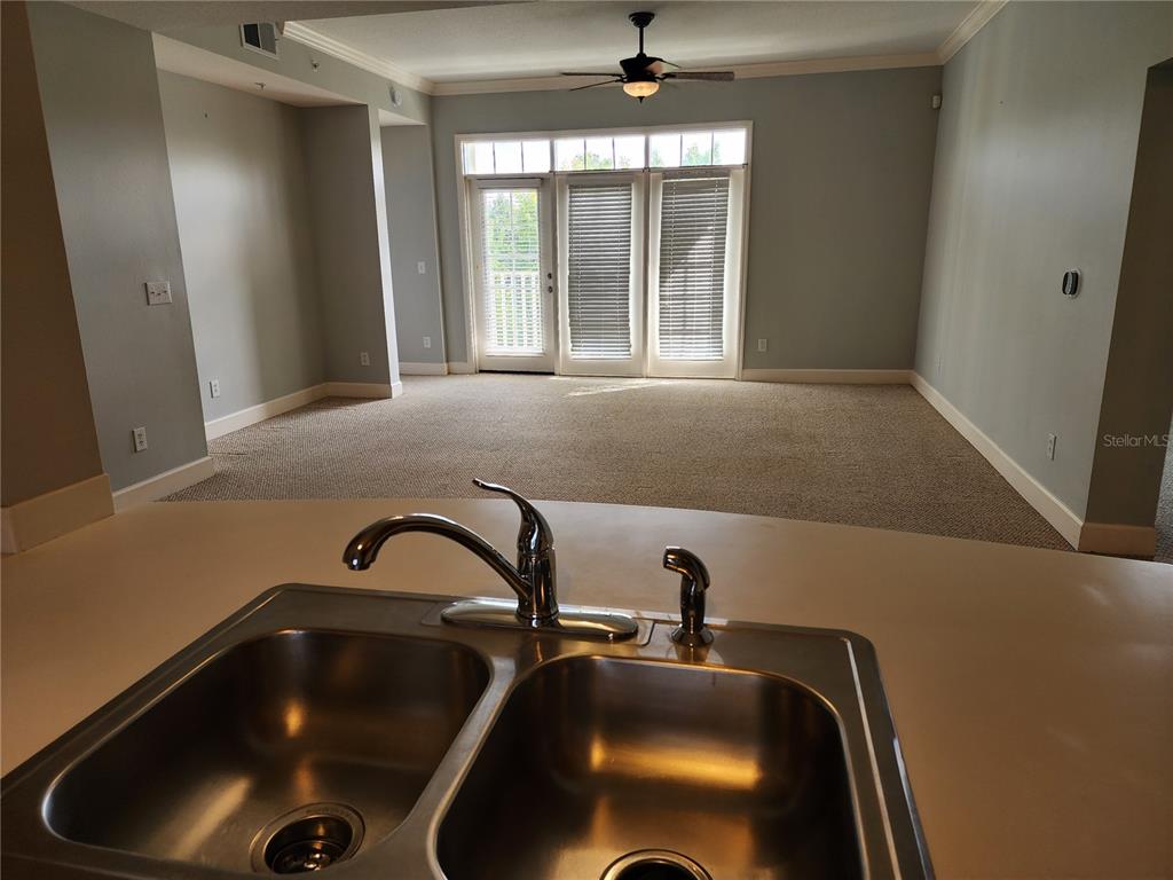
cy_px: 440
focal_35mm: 23
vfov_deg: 58.9
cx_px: 586
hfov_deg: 73.9
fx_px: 779
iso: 64
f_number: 1.8
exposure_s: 1/120
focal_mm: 6.4
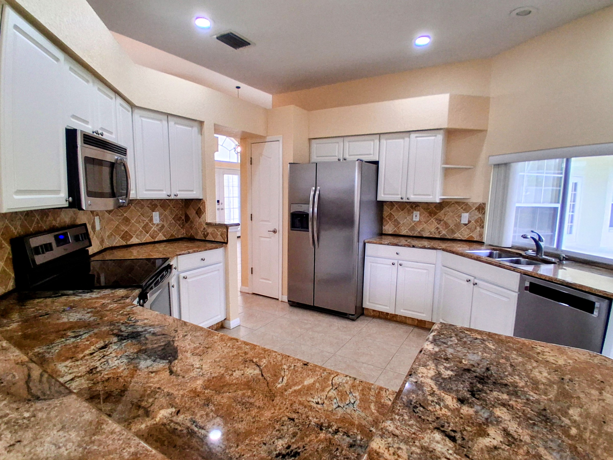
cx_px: 306
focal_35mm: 17
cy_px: 230
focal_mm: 1.4
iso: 160
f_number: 2.2
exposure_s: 1/120
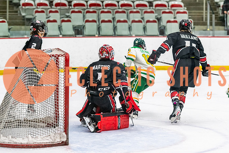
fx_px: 908
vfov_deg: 9.6
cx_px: 114
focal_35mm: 143
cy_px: 95
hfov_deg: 14.4
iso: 3200
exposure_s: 1/640
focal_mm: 112
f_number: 2.8
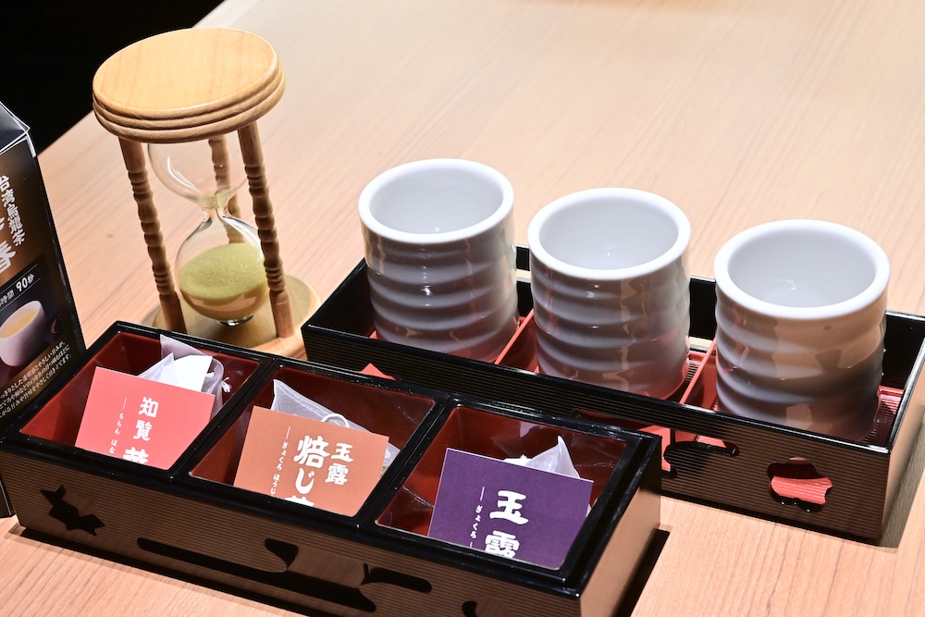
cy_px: 308
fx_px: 1542
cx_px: 462
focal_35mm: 60
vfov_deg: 22.6
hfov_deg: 33.4
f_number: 11
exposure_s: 1/160
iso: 6400
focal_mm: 60
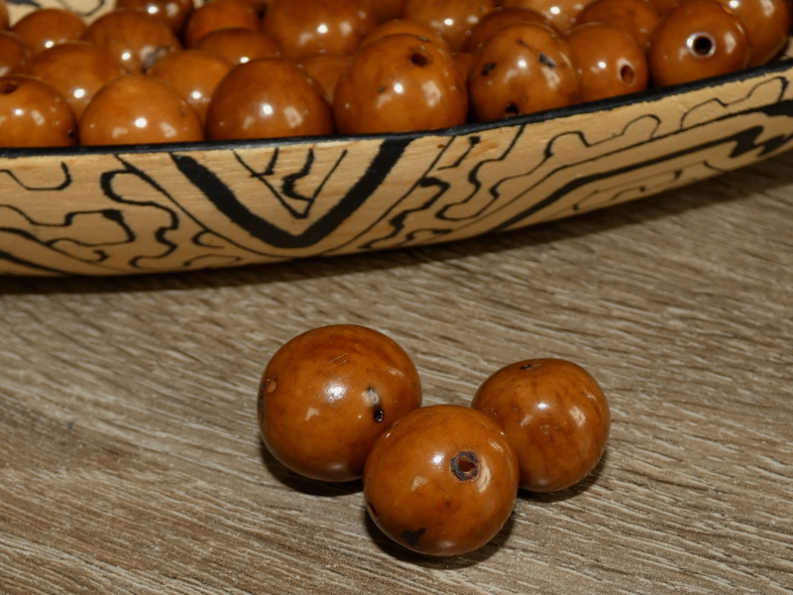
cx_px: 396
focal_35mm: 33
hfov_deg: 55.4
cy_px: 298
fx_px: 756
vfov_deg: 42.9
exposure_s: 1/60
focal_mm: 6
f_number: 3.4
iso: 80
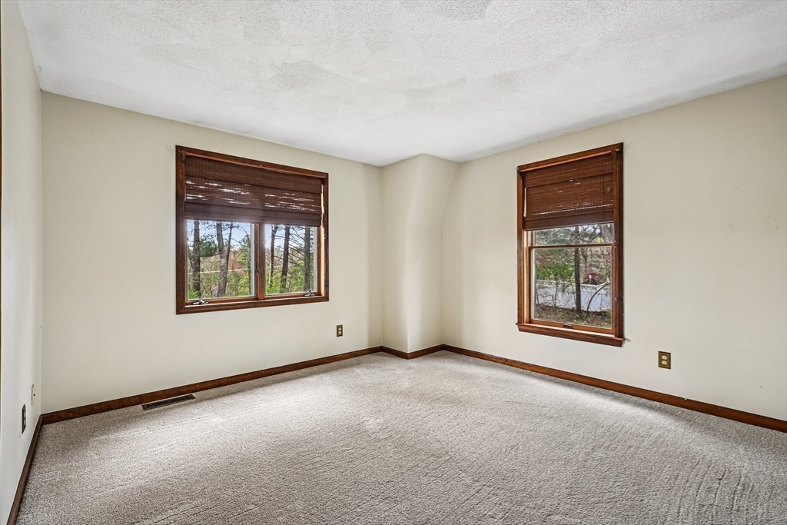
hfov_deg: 96.7
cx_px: 394
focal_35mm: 16
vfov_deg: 73.8
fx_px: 350
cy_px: 262
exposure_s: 1/15
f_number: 8
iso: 400
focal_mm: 16
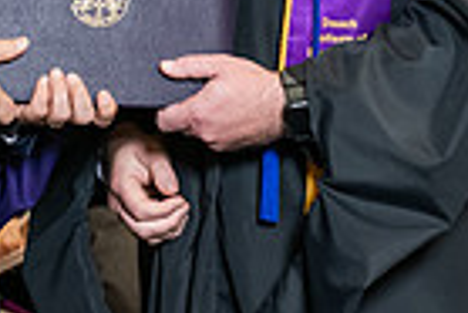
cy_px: -103
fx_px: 3800
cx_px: 20
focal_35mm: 292
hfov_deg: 7.0
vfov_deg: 4.7
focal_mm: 70
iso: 2000
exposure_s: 1/200
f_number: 5
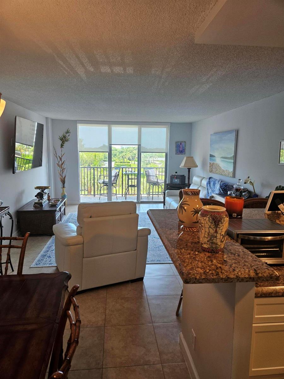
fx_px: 252
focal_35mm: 23
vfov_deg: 73.9
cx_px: 142
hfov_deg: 58.9
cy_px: 190
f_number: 1.8
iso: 125
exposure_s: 1/120
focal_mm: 5.4
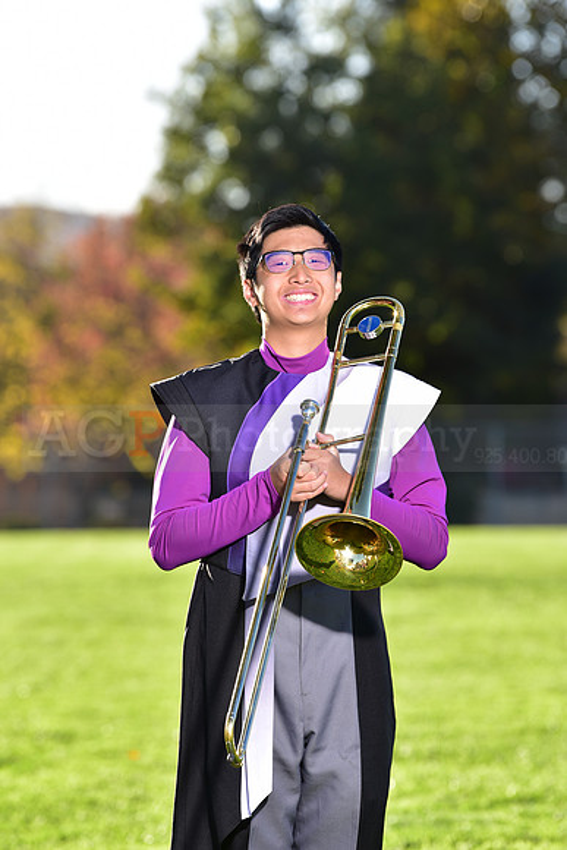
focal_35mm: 200
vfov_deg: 10.3
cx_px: 284
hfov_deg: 6.9
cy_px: 425
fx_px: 4722
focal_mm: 200
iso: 100
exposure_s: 1/250
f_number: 5
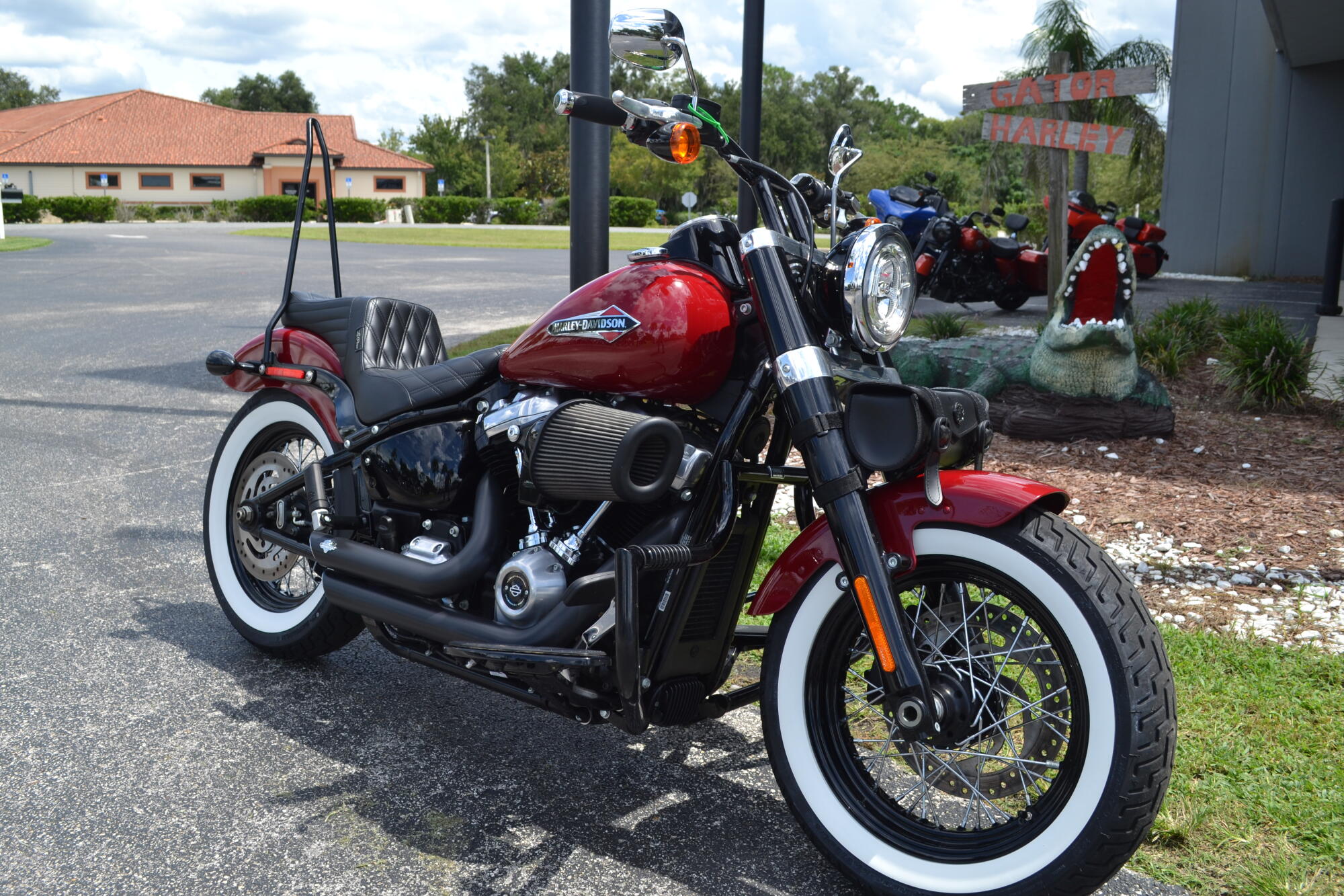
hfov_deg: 57.2
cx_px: 672
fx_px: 1232
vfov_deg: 40.0
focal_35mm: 33
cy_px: 448
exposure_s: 1/200
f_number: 7.1
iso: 100
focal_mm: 22
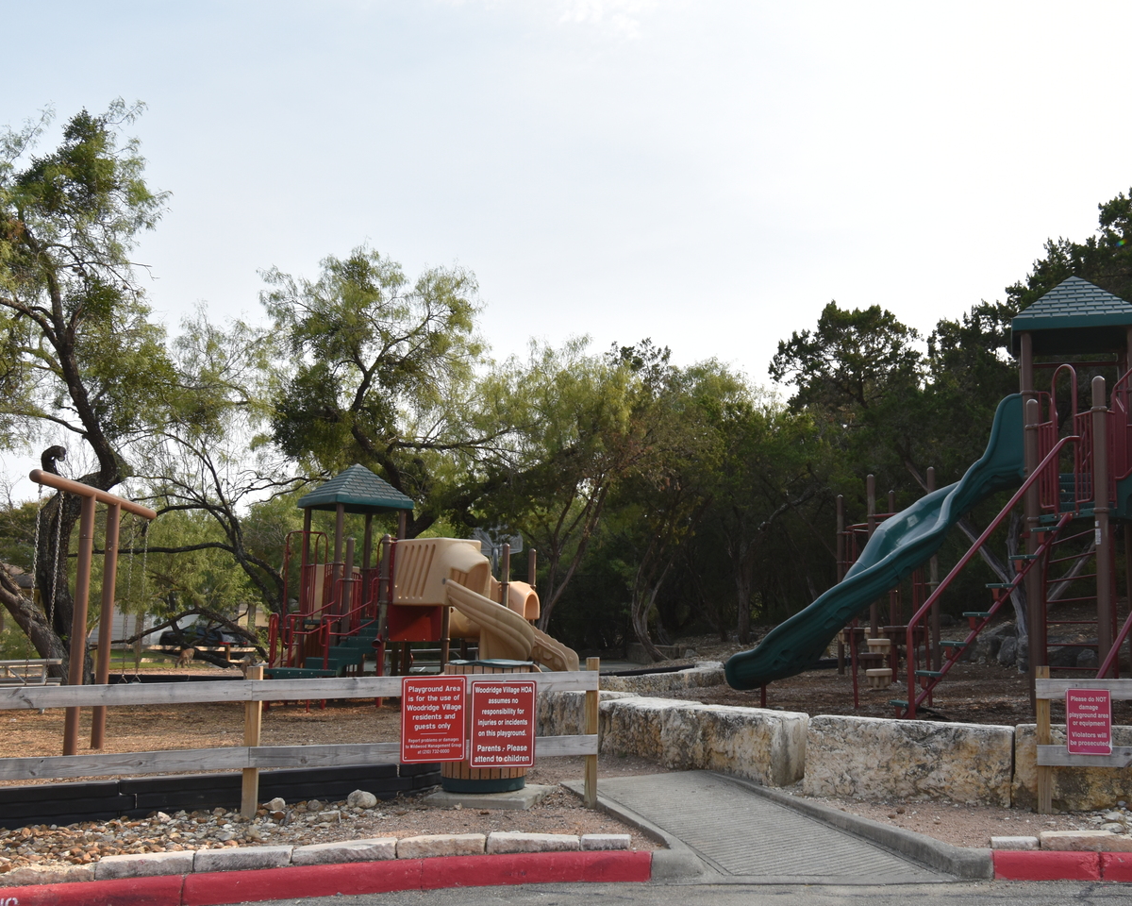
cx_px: 736
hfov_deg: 47.3
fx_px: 1273
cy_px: 461
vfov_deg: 39.2
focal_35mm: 38
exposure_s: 1/250
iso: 180
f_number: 8
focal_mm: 20
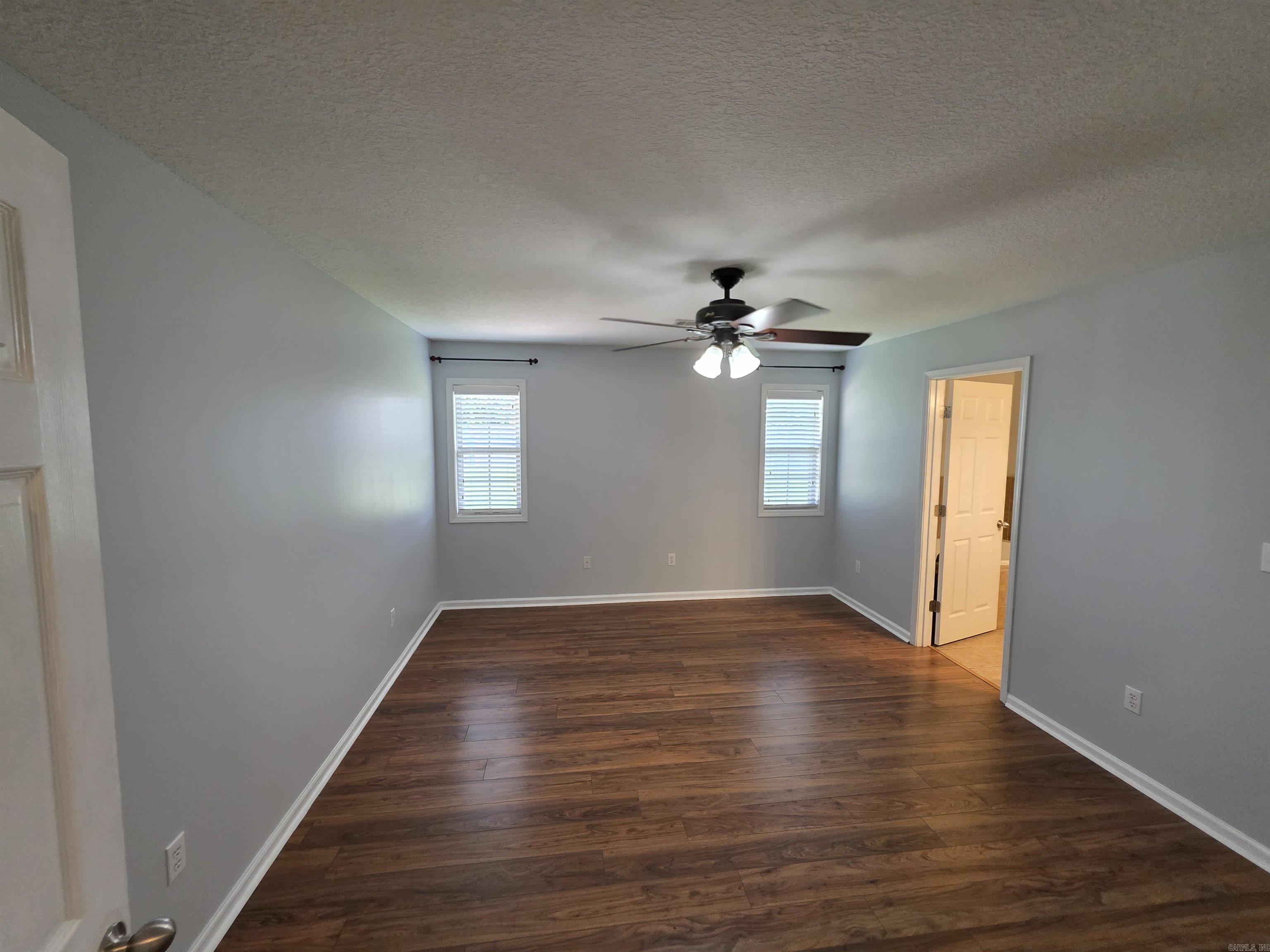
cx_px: 635
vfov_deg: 89.9
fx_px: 477
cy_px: 476
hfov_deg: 106.2
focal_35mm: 13
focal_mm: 2.2
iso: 250
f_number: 1.9
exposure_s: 1/120
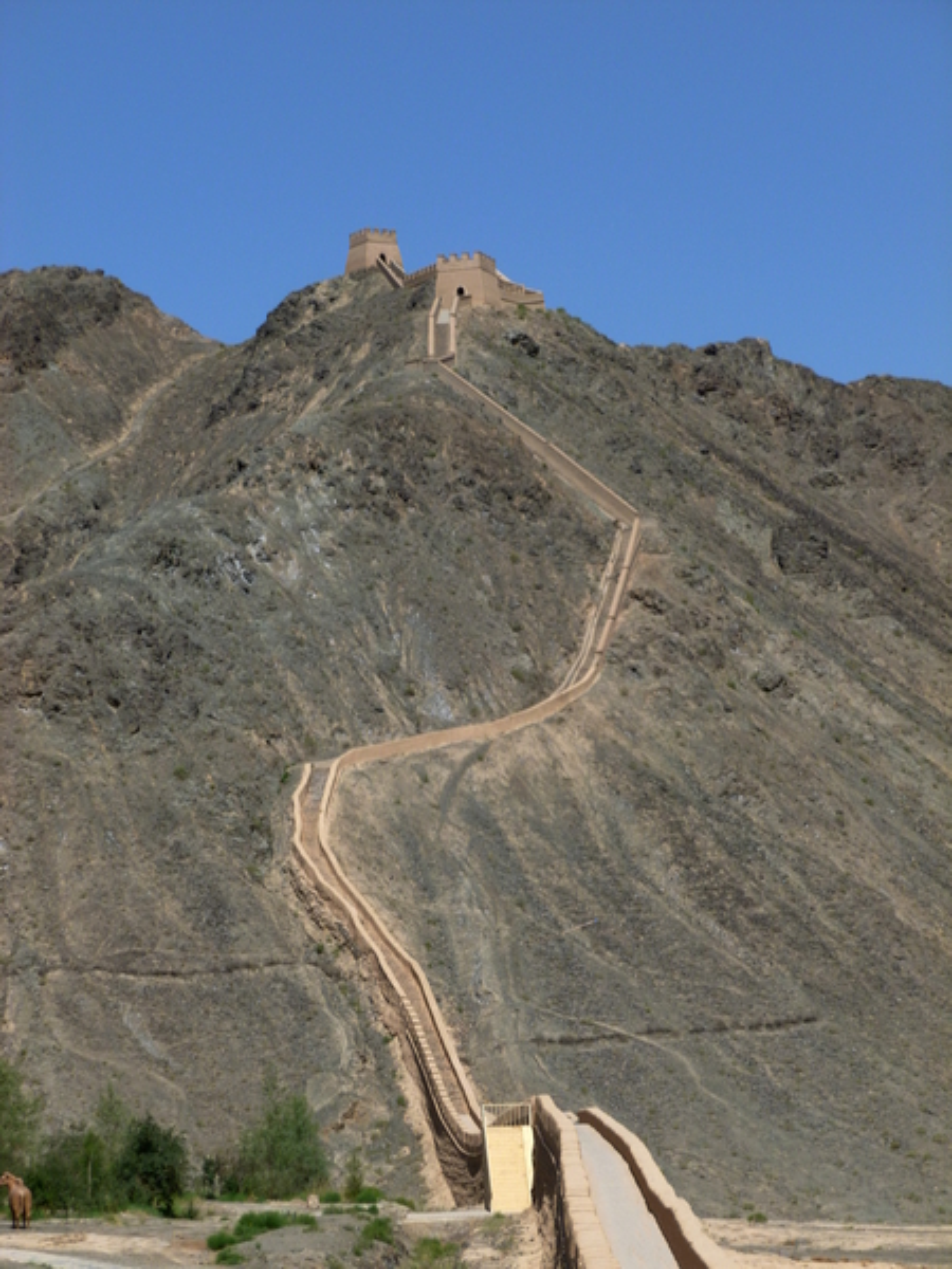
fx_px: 4254
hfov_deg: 12.8
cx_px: 476
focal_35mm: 116
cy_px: 634
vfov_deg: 17.0
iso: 100
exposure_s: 1/640
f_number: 4.9
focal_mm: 20.7
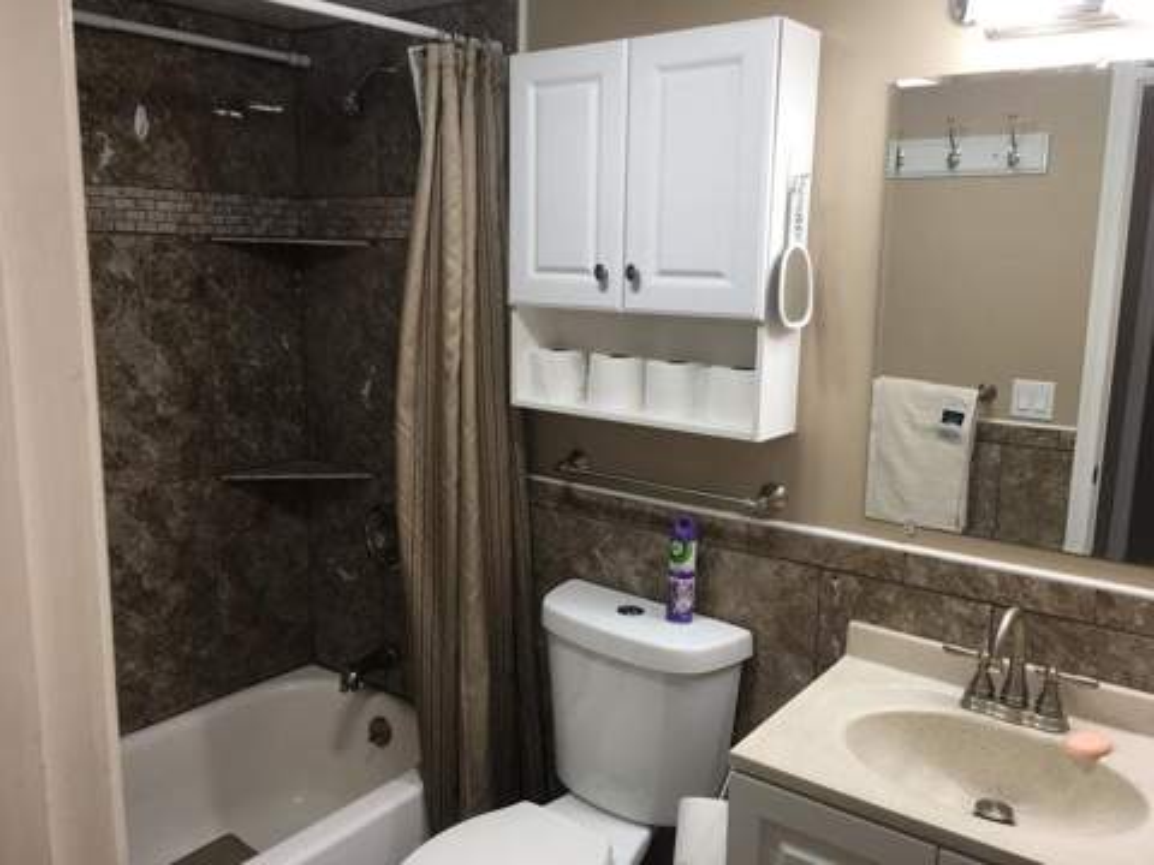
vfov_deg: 48.2
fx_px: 967
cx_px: 577
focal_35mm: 29
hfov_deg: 61.7
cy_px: 432
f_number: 2.2
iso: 25
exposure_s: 1/40
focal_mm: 4.15
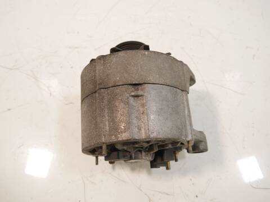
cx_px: 135
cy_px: 101
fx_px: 218
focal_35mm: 28
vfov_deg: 49.7
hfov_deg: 63.4
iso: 400
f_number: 3.5
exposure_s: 1/60
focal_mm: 14
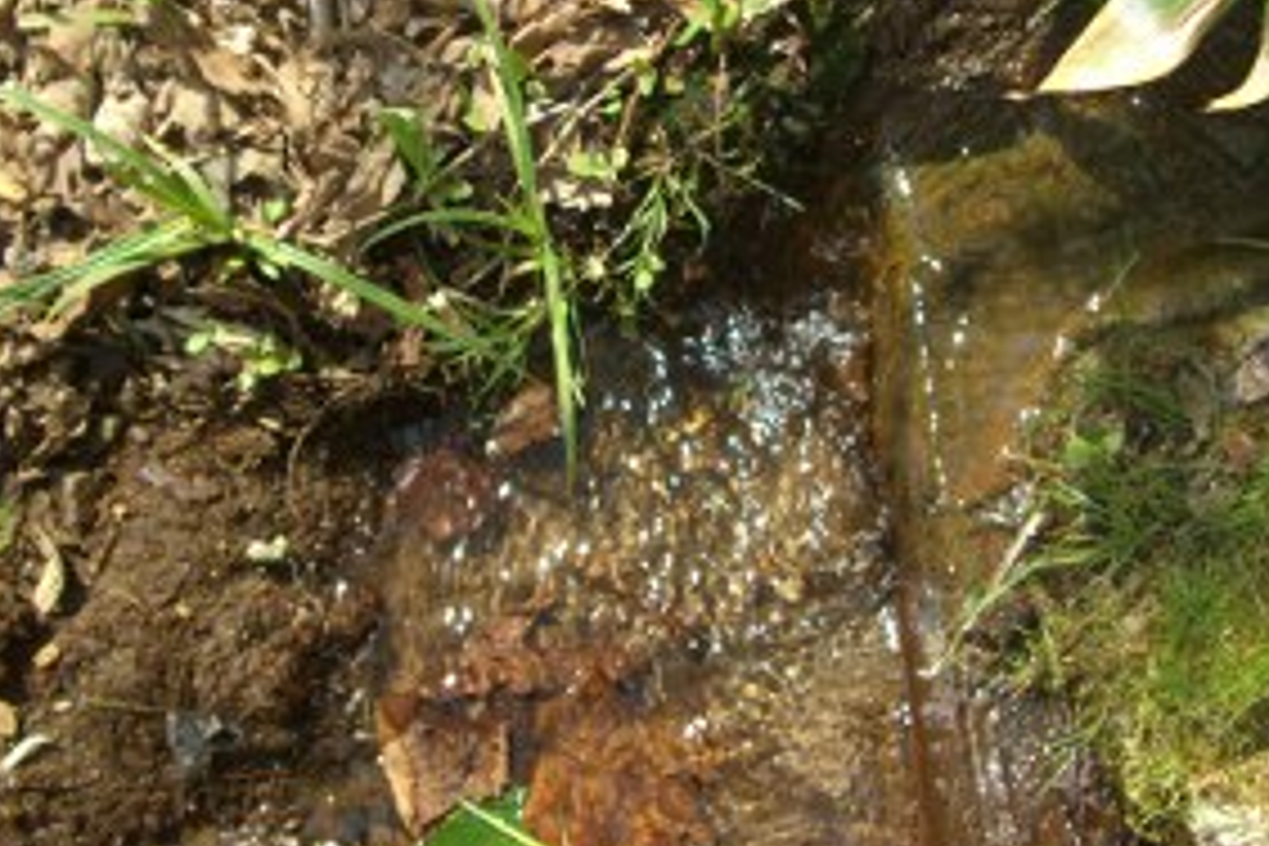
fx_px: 1974
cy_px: 292
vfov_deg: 24.1
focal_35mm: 56
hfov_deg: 35.6
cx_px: 630
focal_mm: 7.9
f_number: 2.8
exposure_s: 1/200
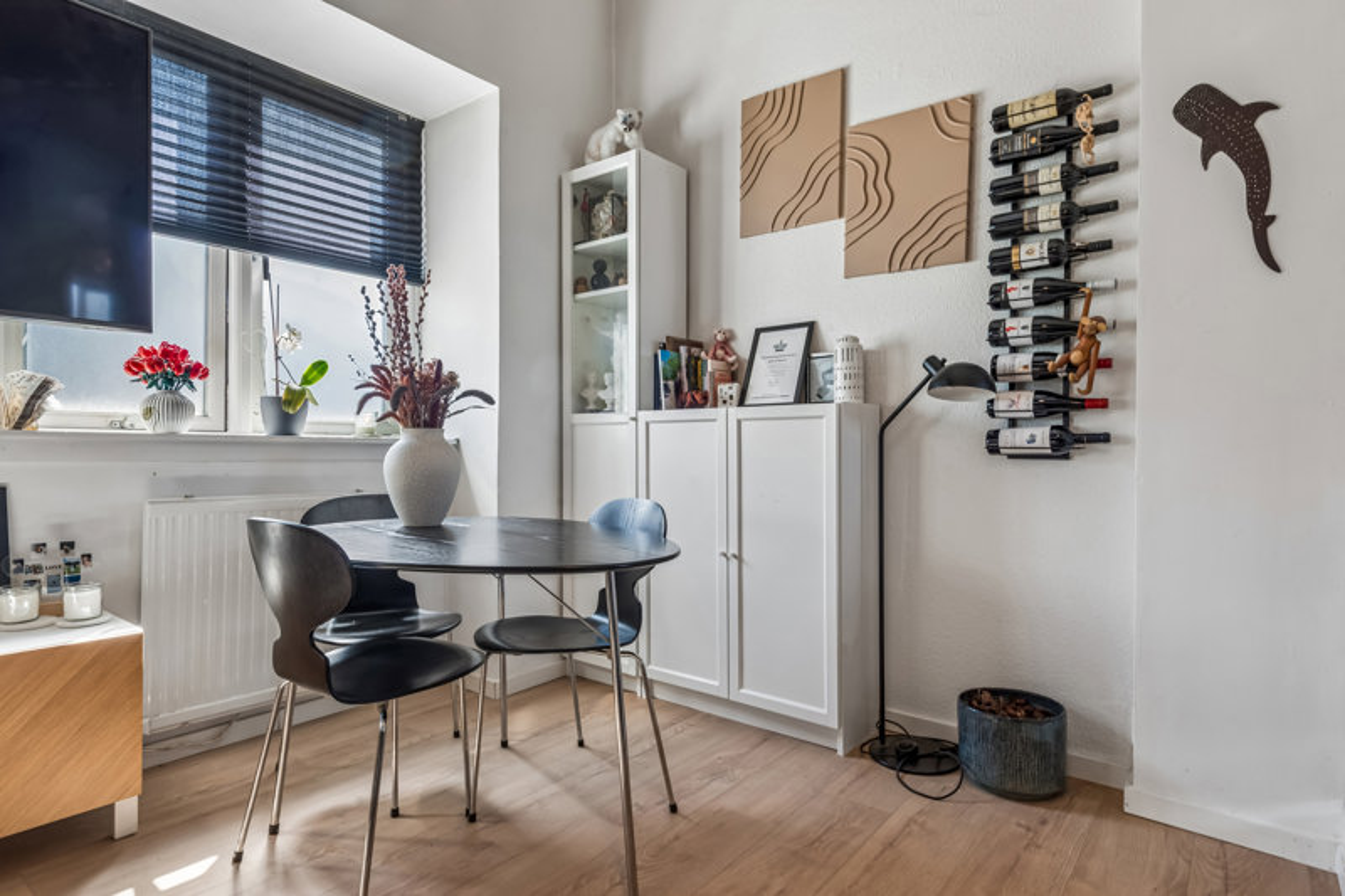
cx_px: 672
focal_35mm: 19
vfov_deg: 64.5
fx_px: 710
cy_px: 448
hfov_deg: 86.9
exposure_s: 1/8
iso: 200
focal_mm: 19
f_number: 10
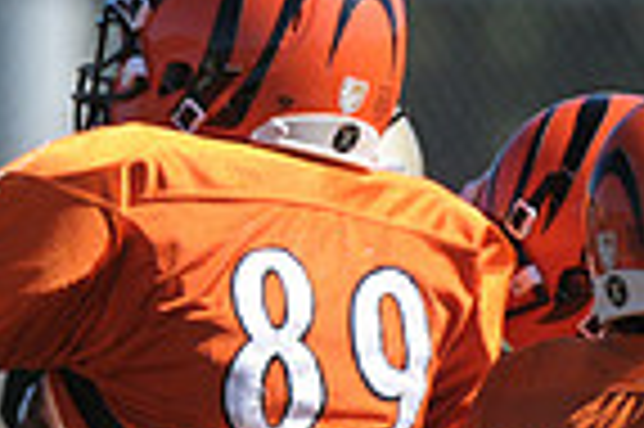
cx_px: -658
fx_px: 32502
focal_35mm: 1819
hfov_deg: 1.1
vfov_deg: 0.8
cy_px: 858
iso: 640
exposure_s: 1/3200
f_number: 4
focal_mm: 300
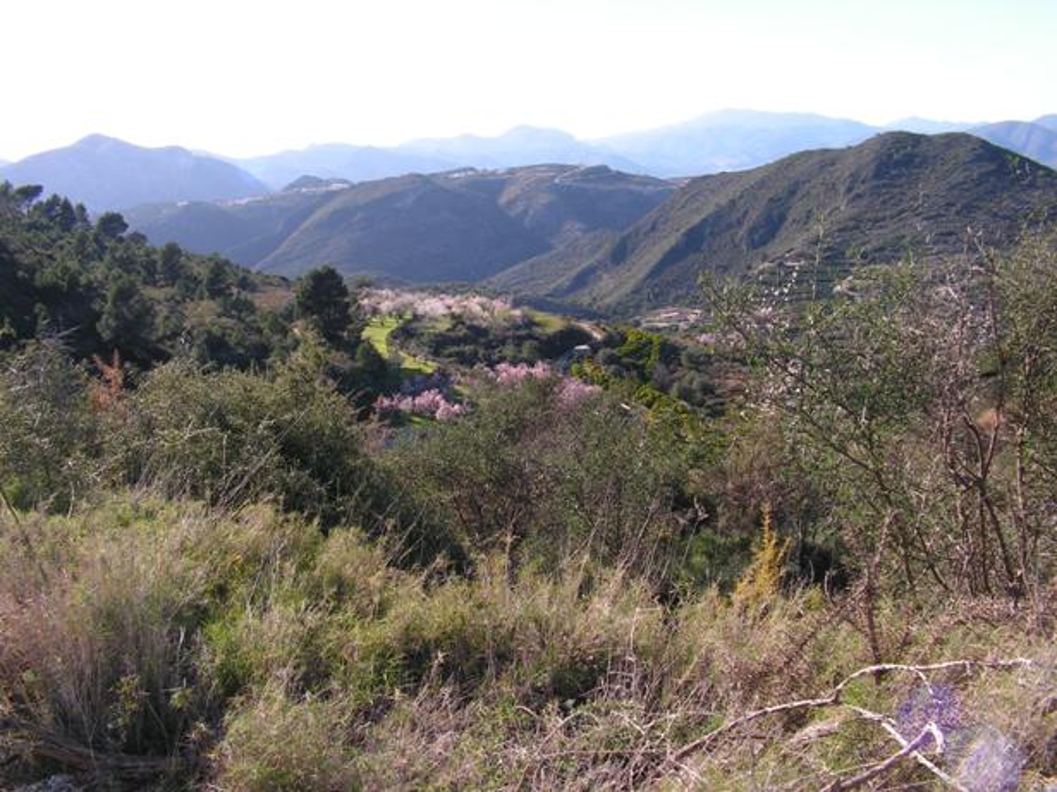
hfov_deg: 51.4
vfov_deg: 39.6
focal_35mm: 36
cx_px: 528
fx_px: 1099
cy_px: 396
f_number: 8
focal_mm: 6
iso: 64
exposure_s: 1/100
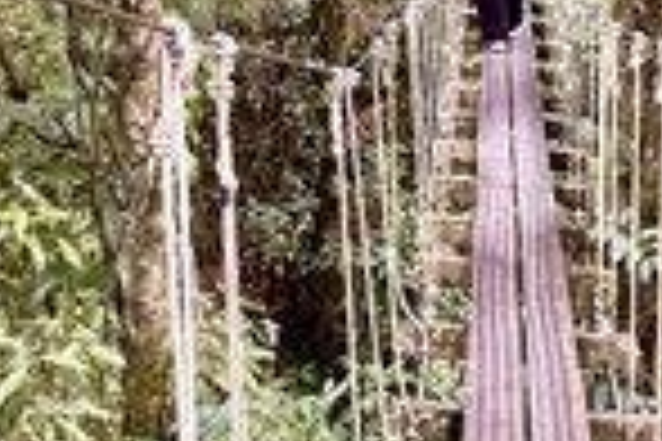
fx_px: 1876
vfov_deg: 12.8
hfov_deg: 19.9
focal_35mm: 102
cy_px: -189
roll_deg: +0.4
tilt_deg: -9.4
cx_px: 500
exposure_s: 1/60
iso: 200
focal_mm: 6.76
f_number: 1.78
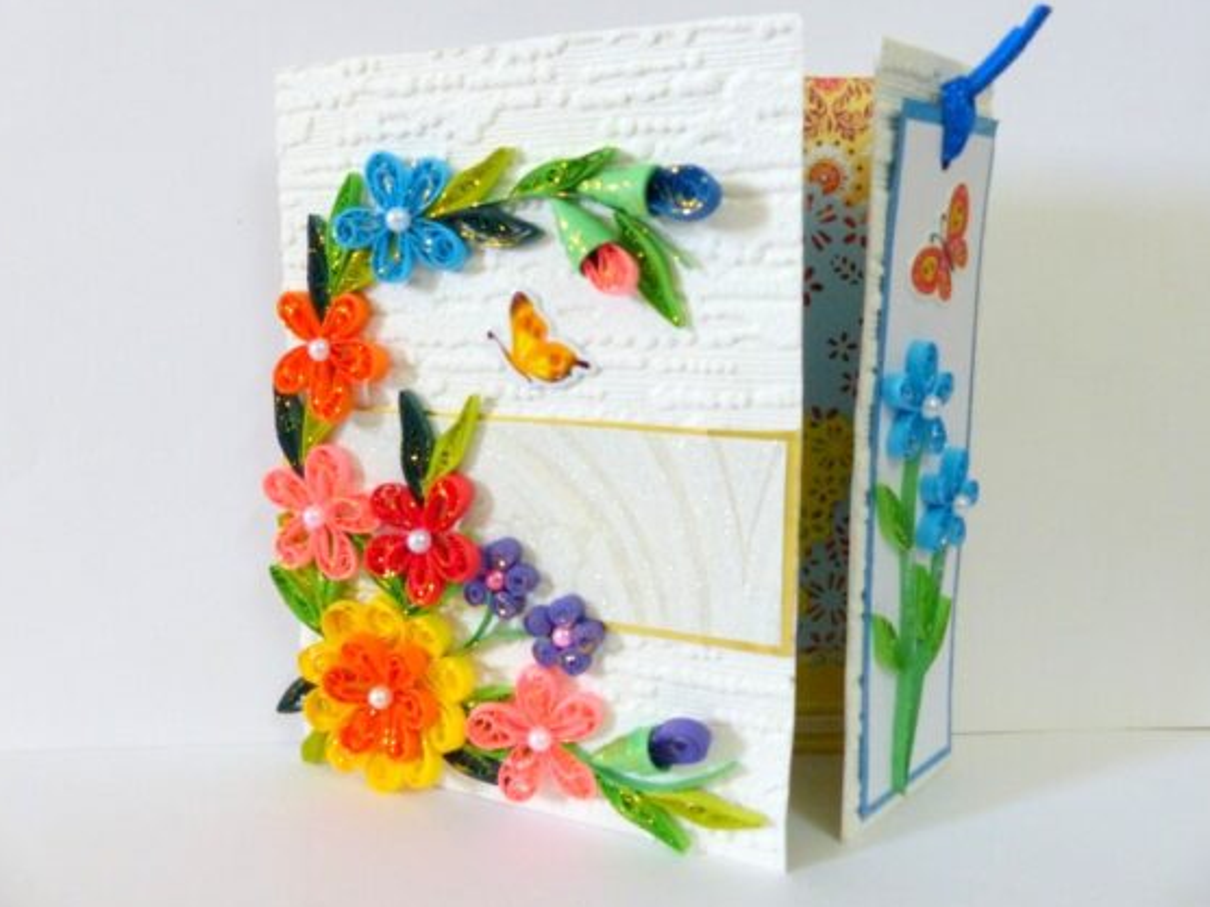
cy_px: 433
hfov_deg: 65.3
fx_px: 944
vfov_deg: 51.3
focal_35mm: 27
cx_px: 629
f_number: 2.8
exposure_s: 1/50
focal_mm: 4.5
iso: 400
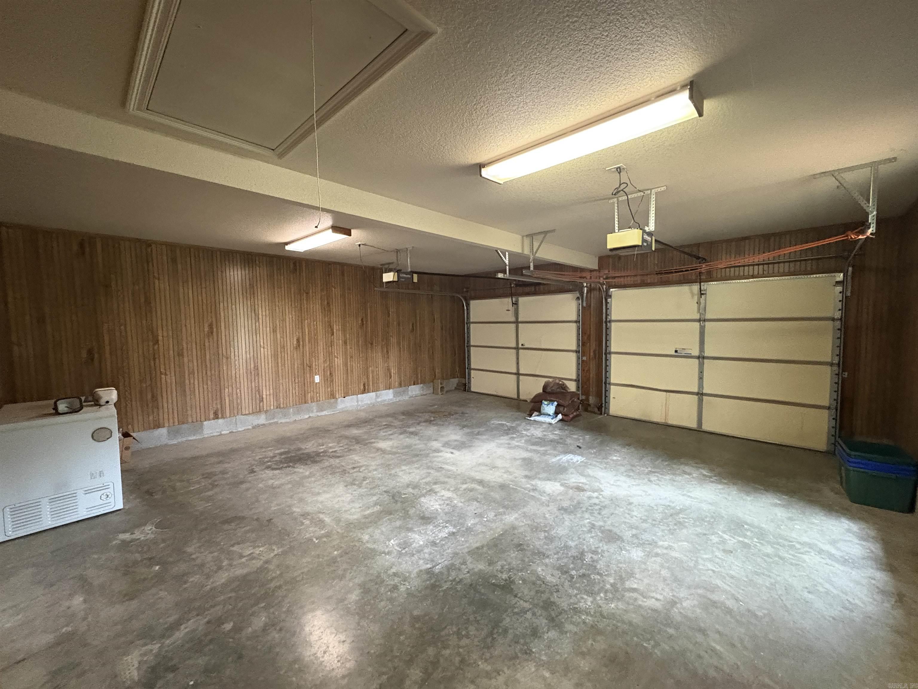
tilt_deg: -2.3
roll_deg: +1.0
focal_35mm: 14
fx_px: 371
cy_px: 344
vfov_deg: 85.7
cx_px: 459
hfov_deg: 102.1
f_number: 2.2
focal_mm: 2.22
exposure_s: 1/40
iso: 1000
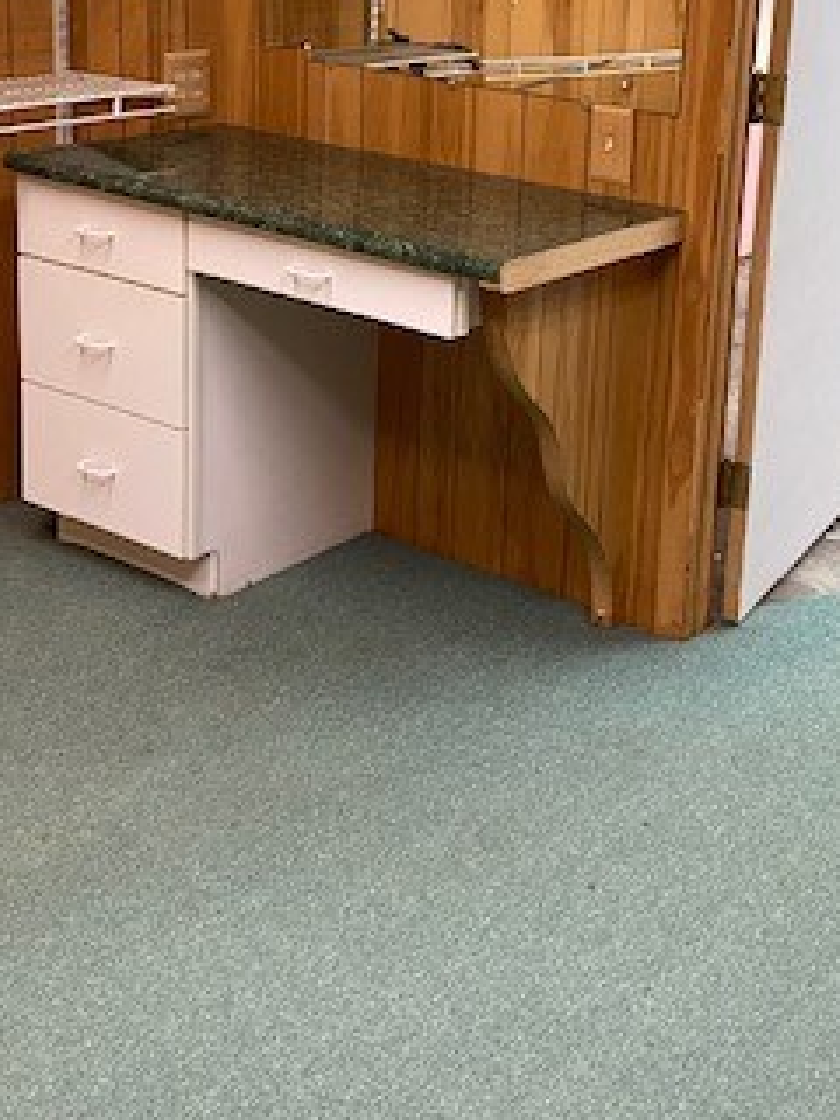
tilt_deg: -13.5
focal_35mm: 52
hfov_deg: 28.0
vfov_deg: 36.1
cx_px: 497
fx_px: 1682
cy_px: 308
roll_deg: -2.5
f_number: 1.8
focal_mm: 4.25
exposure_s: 1/60
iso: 200
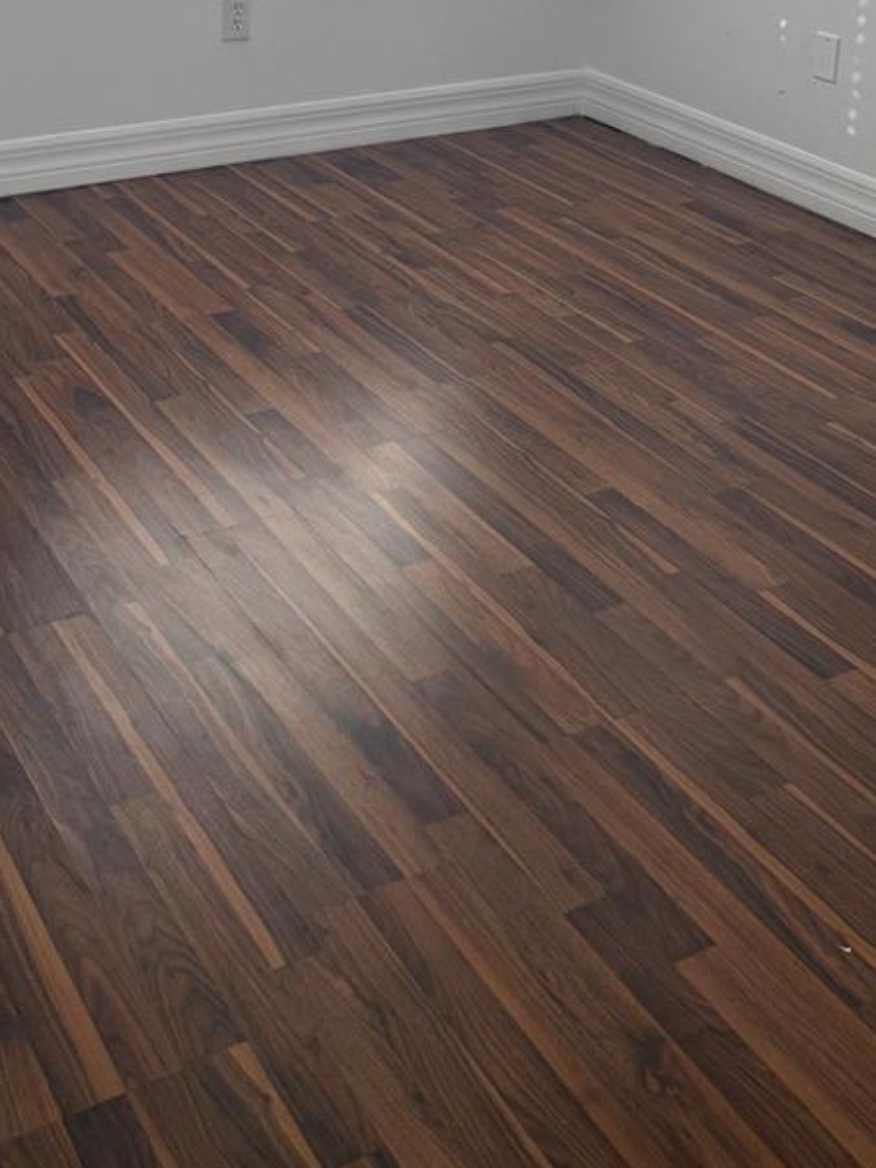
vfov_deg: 35.9
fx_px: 1620
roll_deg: -1.7
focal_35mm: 48
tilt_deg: -12.8
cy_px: 10
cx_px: 310
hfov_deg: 30.1
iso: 100
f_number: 1.78
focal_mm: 6.76
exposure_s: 1/232
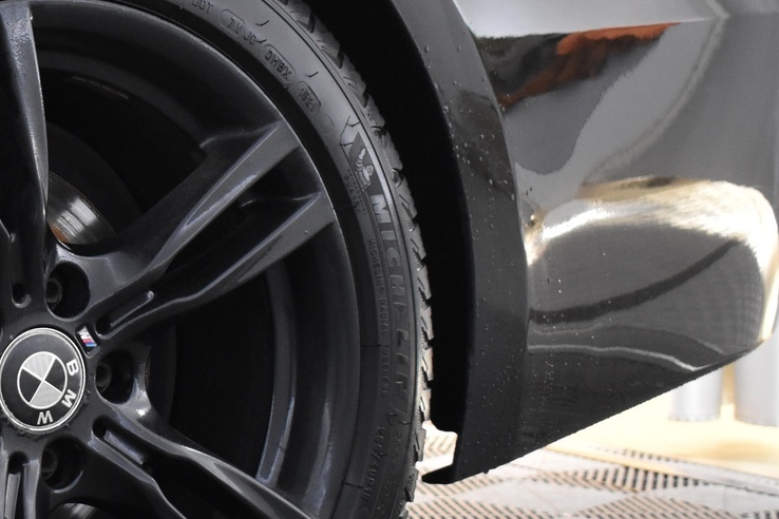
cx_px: -40
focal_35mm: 102
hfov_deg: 19.3
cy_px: 341
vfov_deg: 13.4
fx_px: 2209
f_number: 4.2
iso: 2200
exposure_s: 1/50
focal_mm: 31
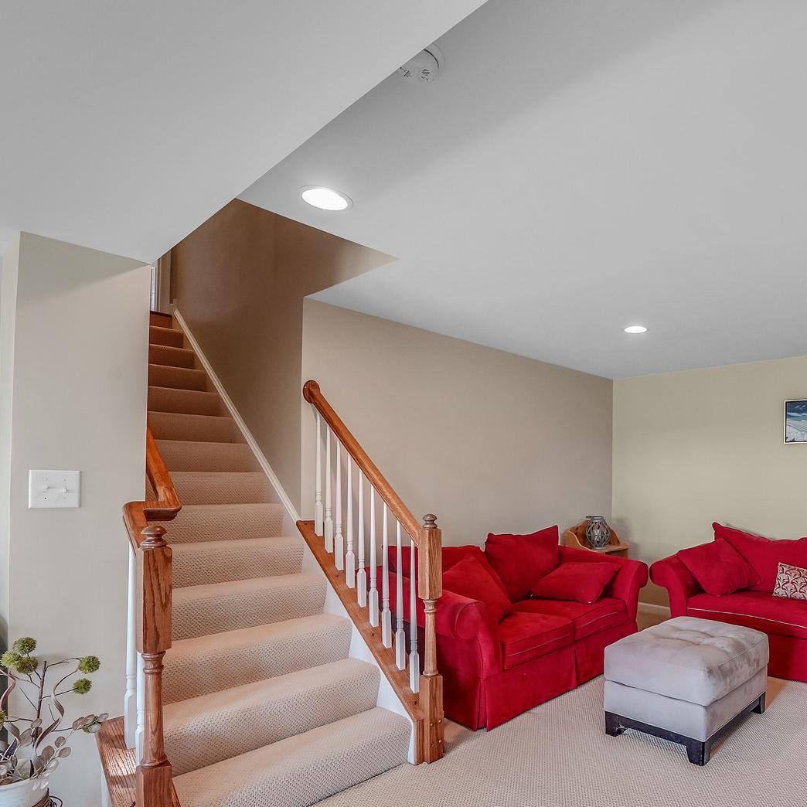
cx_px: 587
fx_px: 528
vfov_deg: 74.0
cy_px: 484
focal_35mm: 20
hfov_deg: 70.7
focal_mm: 12
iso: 3200
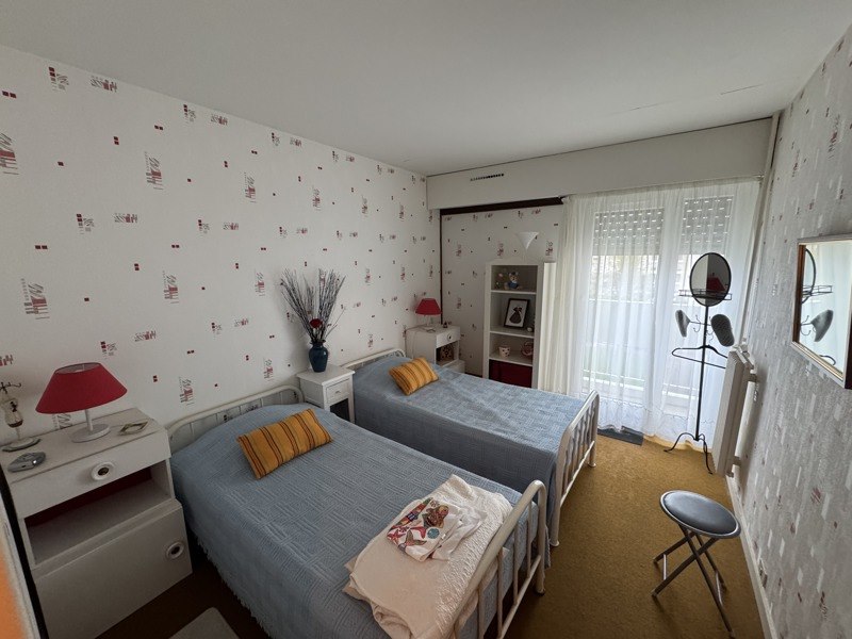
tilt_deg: -11.4
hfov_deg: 102.1
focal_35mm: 14
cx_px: 426
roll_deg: +1.2
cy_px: 320
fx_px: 345
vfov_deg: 85.7
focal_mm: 2.22
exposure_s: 1/66
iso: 320
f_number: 2.2
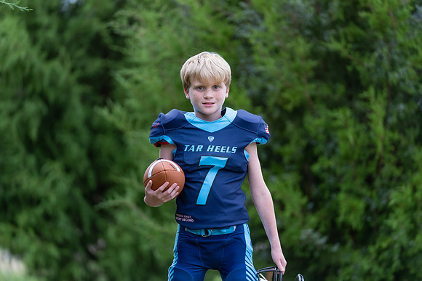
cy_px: 140
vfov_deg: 7.8
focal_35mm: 176
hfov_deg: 11.7
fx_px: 2063
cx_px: 211
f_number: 2.8
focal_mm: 176
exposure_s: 1/320
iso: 400
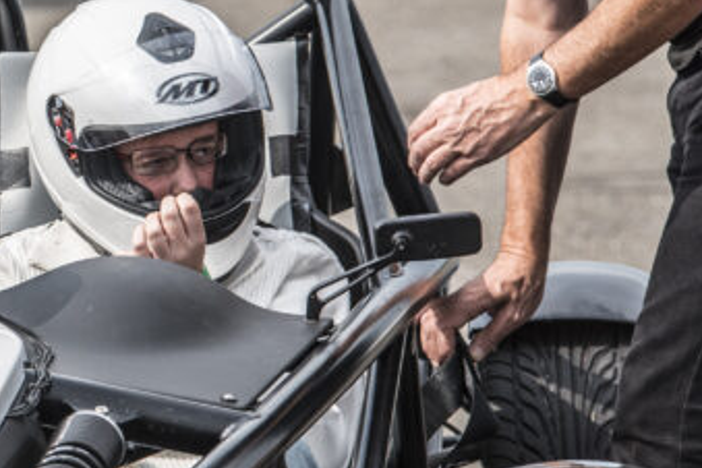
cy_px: 172
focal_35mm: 559
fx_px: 10900
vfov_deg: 2.5
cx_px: -203
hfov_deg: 3.7
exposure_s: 1/640
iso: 100
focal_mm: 185
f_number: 5.6
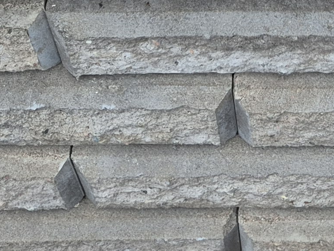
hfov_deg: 16.2
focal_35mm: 120
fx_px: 1158
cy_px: -340
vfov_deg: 10.7
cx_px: 312
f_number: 1.8
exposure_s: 1/180
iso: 125
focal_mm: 5.4
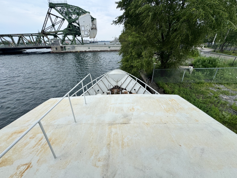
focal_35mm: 14
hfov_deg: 102.1
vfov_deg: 85.7
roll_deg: +1.9
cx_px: 118
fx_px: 96
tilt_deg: -27.2
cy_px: 89
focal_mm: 2.22
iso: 40
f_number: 2.2
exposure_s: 1/1323
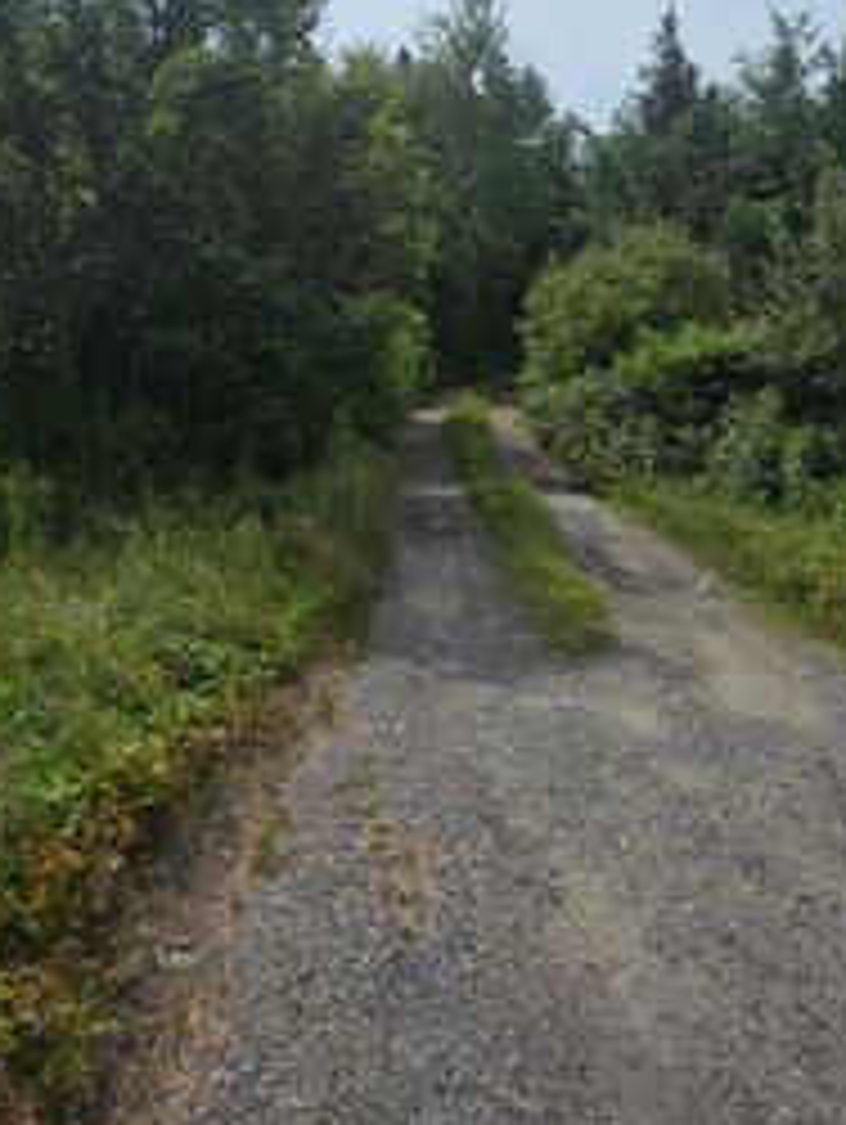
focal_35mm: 26
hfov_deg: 53.1
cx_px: 450
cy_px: 331
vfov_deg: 64.6
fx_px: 846
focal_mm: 2.2
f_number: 1.9
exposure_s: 1/3579
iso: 40
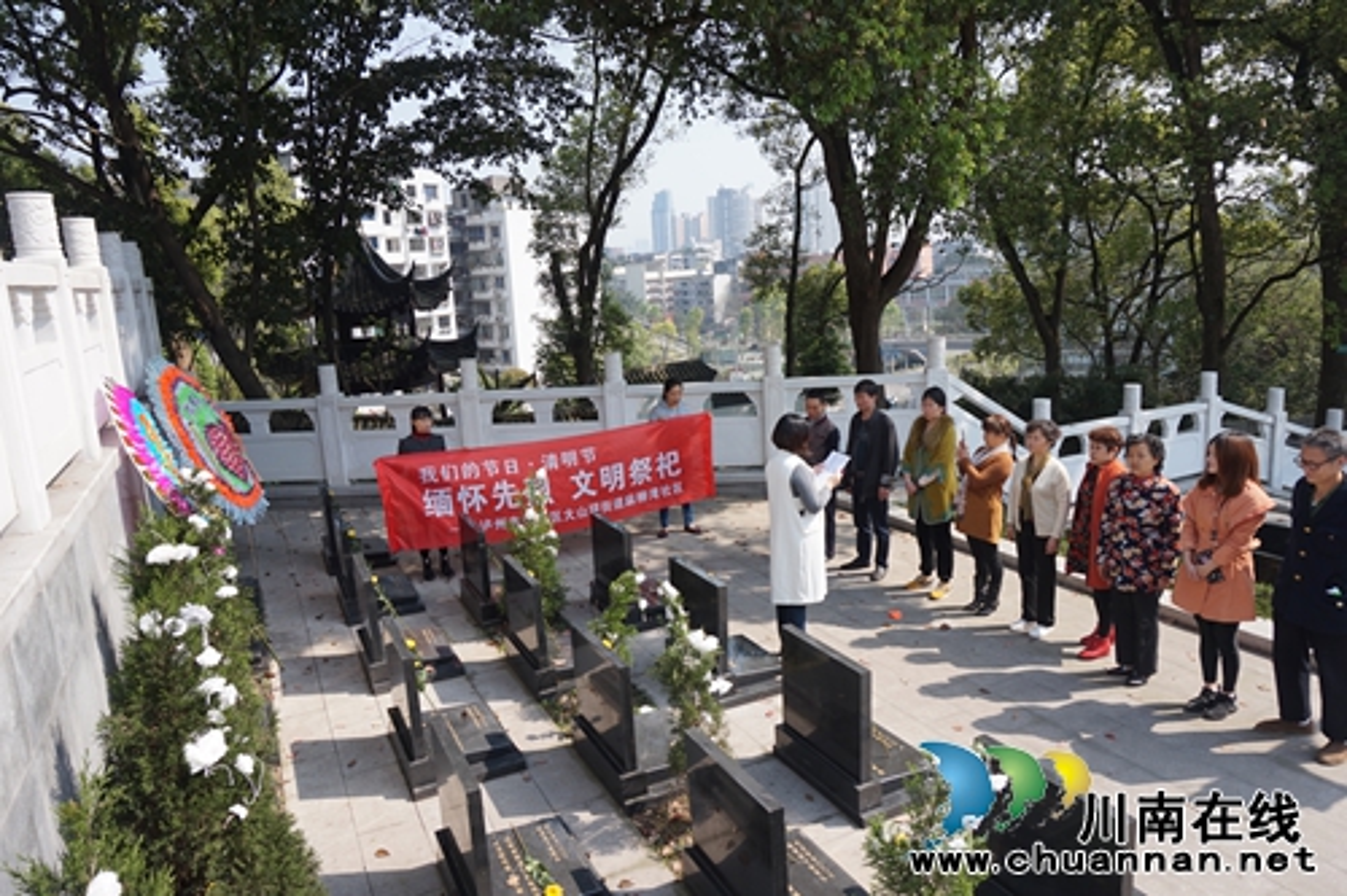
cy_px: 448
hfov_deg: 73.8
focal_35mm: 24
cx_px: 674
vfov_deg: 53.1
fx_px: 898
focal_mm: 16
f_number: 5.6
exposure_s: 1/320
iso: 100
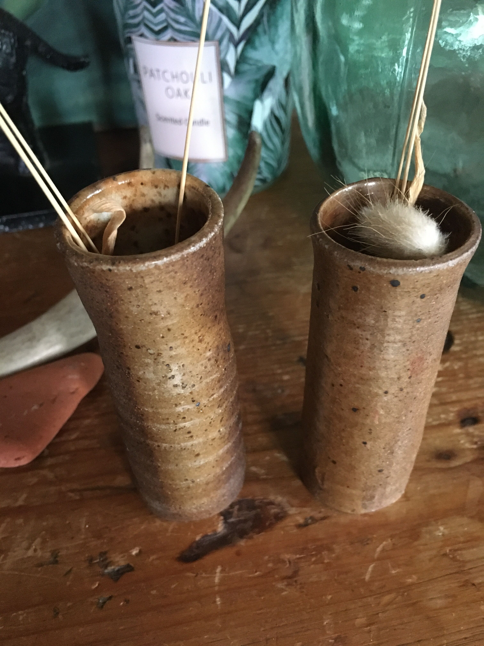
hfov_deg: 48.2
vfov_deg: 61.7
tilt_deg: -42.2
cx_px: 242
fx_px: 541
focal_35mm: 29
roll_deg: +1.5
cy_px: 323
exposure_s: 1/17
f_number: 2.2
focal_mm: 4.15
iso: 320
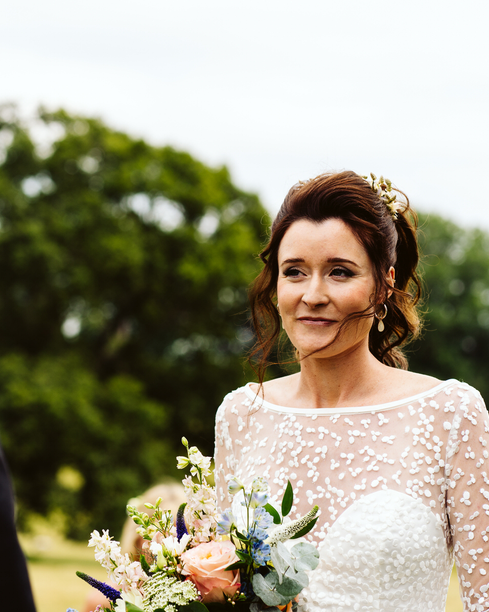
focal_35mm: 120
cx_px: 142
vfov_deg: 16.0
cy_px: 306
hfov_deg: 12.8
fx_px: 2172
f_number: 4
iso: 160
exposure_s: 1/1000
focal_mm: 85
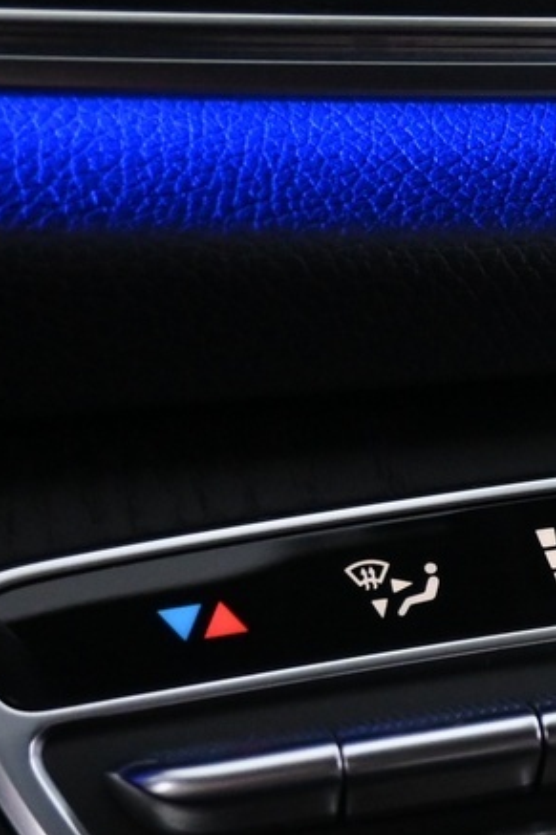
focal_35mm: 117
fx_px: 2709
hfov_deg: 10.9
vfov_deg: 17.0
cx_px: 1003
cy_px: 911
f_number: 4
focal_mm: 21
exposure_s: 1/30
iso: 2200
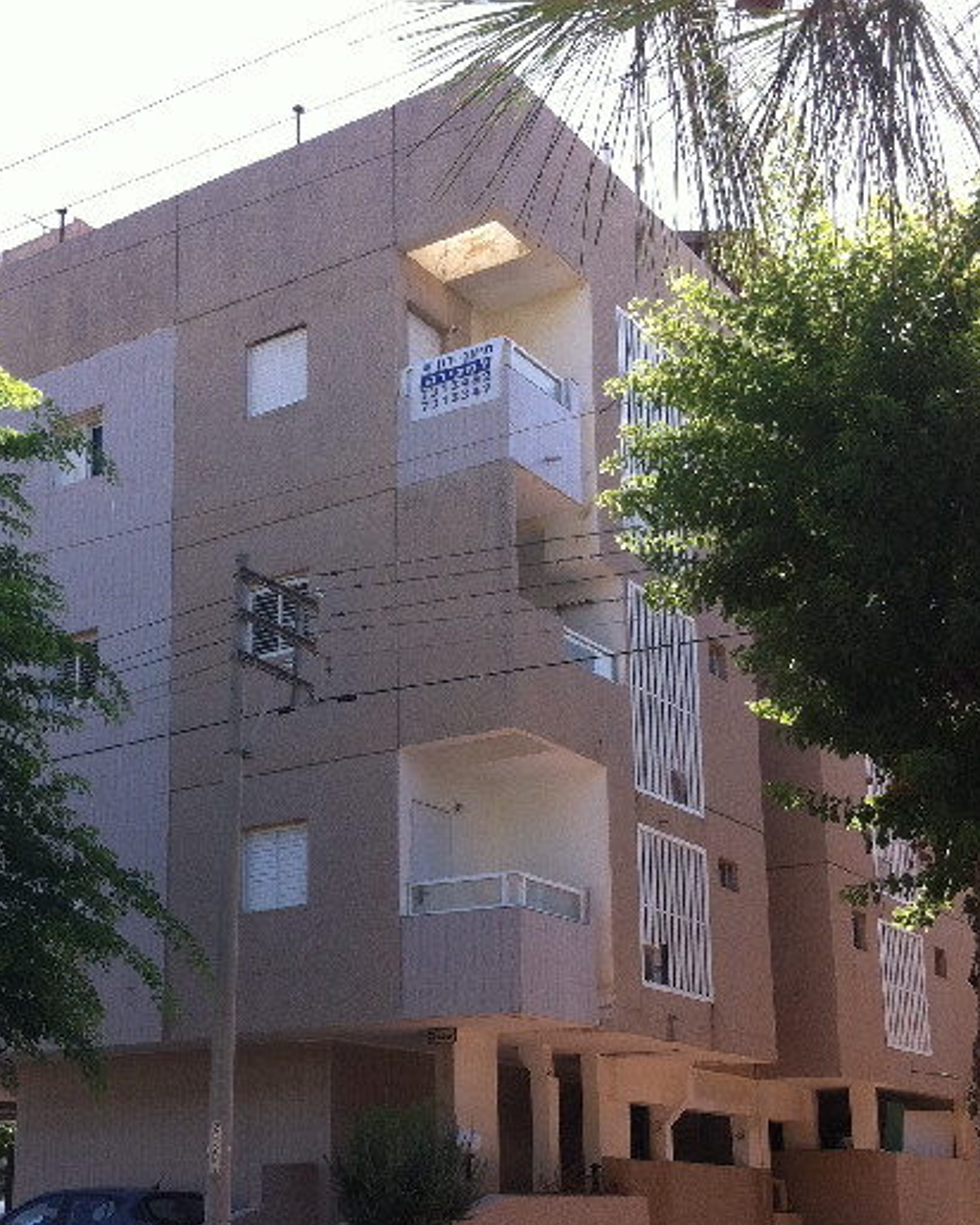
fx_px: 1922
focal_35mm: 53
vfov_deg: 35.1
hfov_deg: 28.5
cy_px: 799
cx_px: 351
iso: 80
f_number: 2.8
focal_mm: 3.85
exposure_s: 1/529
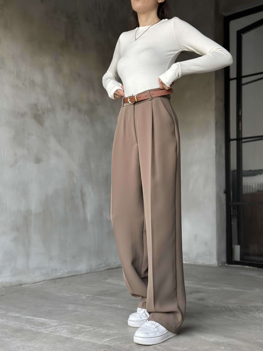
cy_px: 176
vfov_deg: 39.7
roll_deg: -0.2
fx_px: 486
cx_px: 132
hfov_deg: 30.3
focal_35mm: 48
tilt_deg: +3.2
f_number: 1.78
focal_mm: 6.86
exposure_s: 1/60
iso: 400
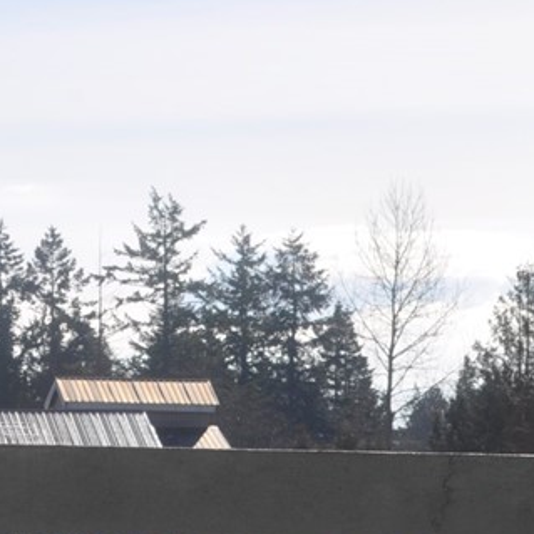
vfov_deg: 7.3
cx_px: -194
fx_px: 4162
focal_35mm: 238
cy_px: 573
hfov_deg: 7.3
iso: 200
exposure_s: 1/250
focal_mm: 55
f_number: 16
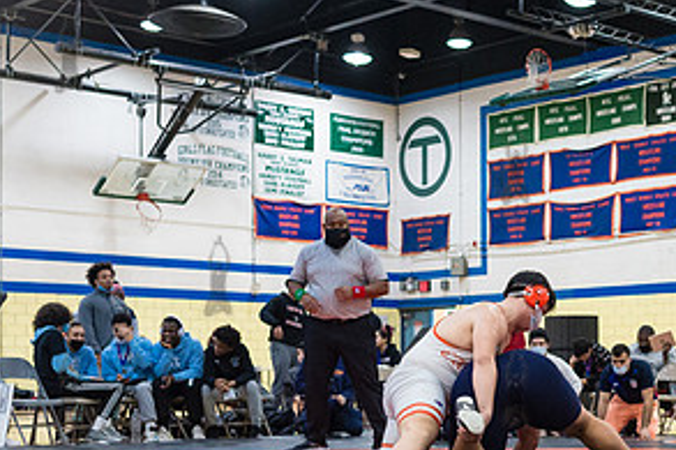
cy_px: 387
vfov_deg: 18.9
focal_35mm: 71
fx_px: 1332
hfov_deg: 28.0
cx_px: 514
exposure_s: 1/400
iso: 4000
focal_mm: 35
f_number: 3.5
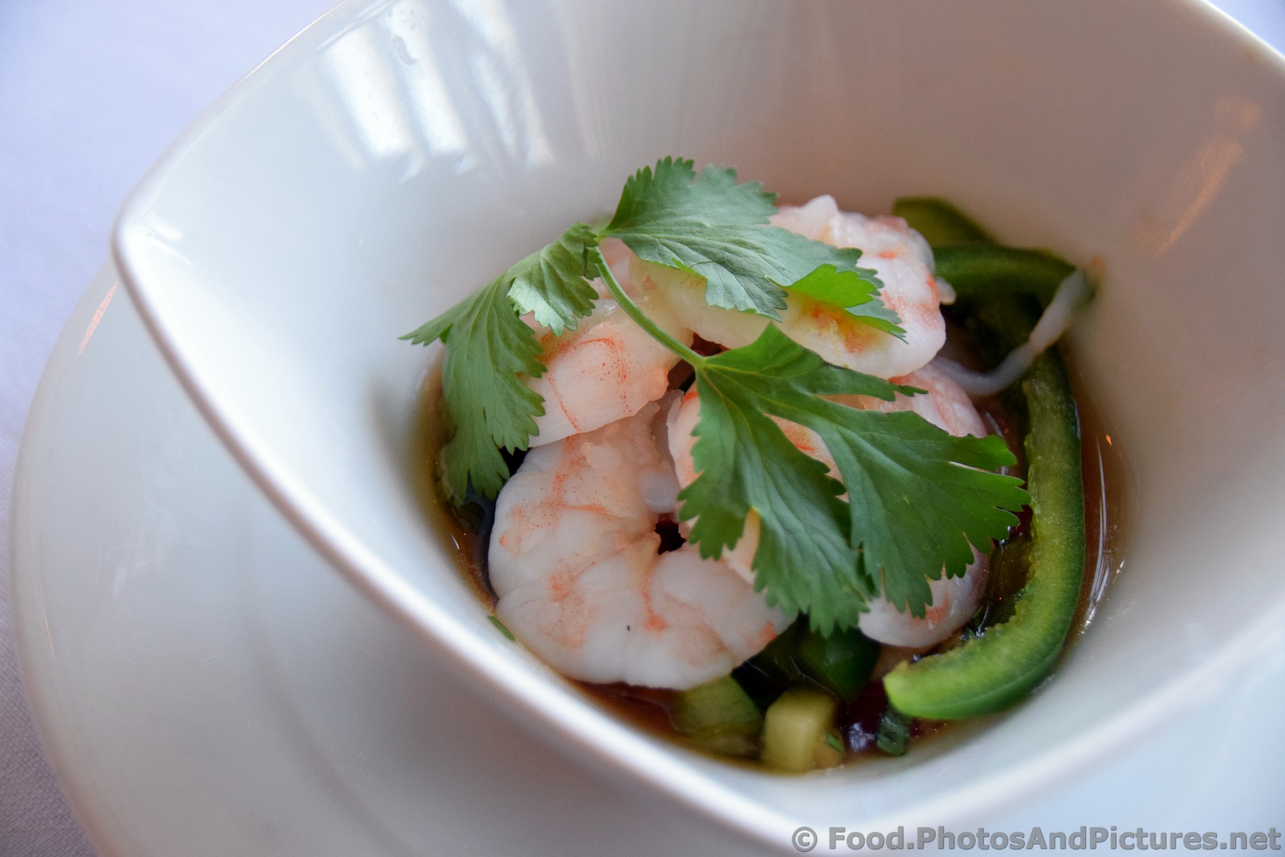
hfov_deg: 21.9
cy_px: 428
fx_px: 3319
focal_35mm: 93
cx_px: 642
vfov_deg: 14.7
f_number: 4.8
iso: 1800
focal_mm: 62
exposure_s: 1/125
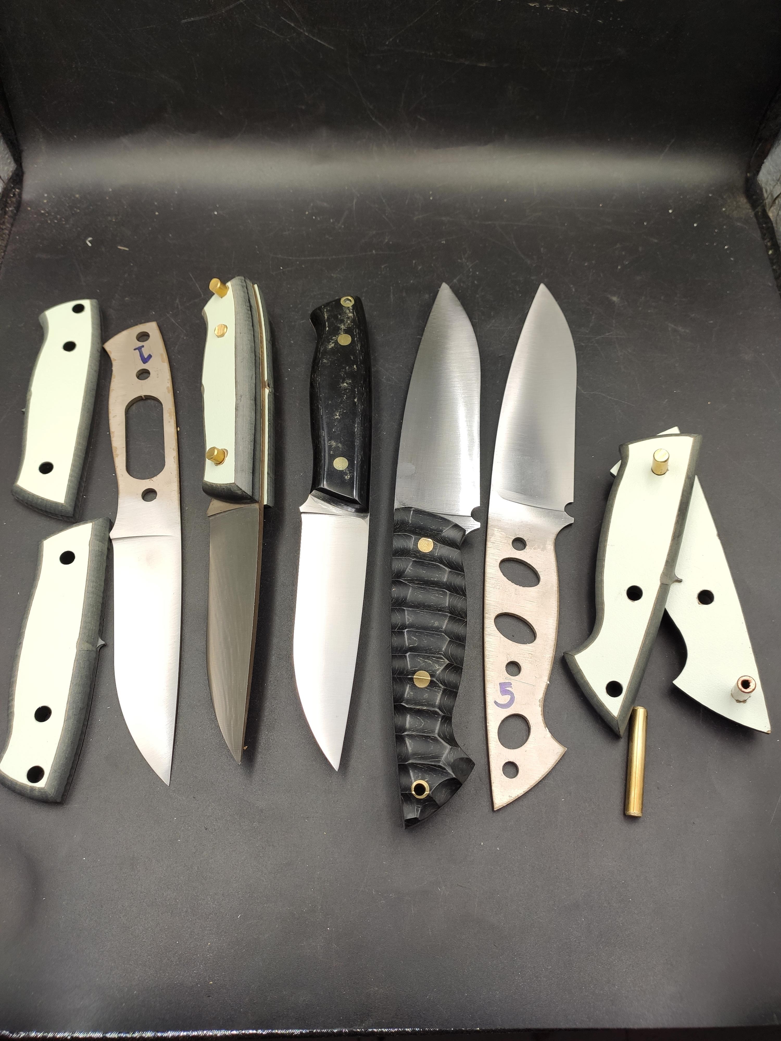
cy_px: 520
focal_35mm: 26
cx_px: 390
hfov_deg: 53.1
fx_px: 782
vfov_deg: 67.3
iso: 120
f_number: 1.75
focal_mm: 4.77
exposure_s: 1/100
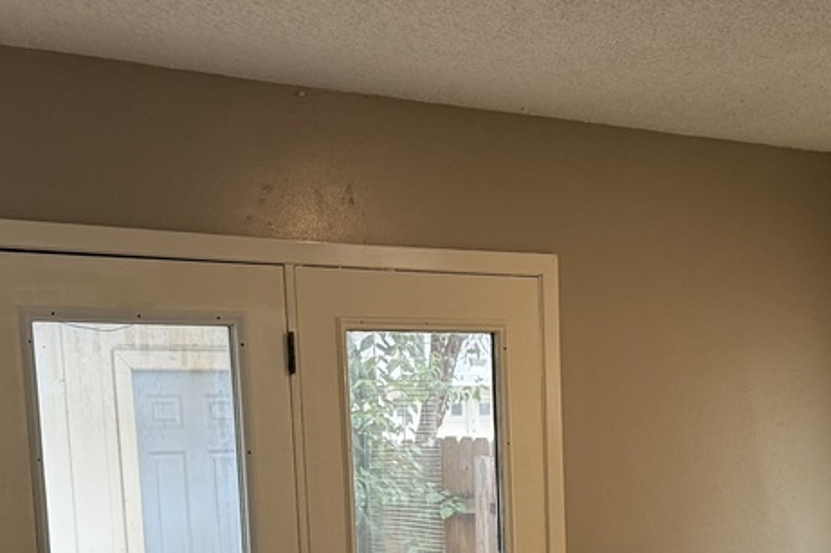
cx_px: 570
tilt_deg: -10.0
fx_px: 1800
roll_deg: +1.8
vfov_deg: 16.6
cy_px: 694
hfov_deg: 25.8
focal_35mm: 78
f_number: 1.78
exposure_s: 1/120
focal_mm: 6.76
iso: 200
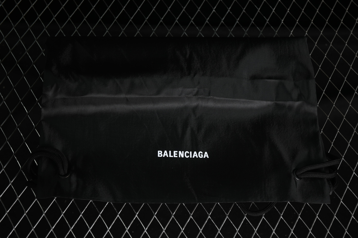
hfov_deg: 27.0
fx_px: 746
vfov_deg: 18.2
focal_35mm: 75
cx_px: 179
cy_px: 119
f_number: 6.3
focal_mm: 50
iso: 160
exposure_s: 1/50
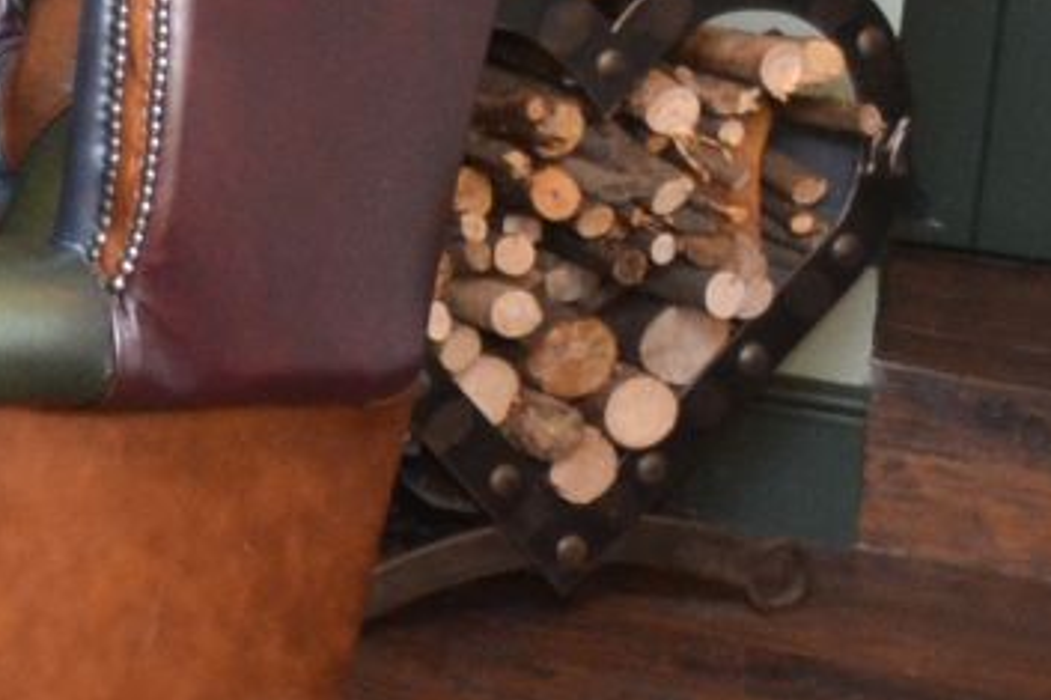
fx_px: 2539
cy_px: -243
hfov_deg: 14.9
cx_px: -1447
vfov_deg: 14.9
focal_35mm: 87
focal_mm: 10
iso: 1000
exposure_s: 1/60
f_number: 3.5
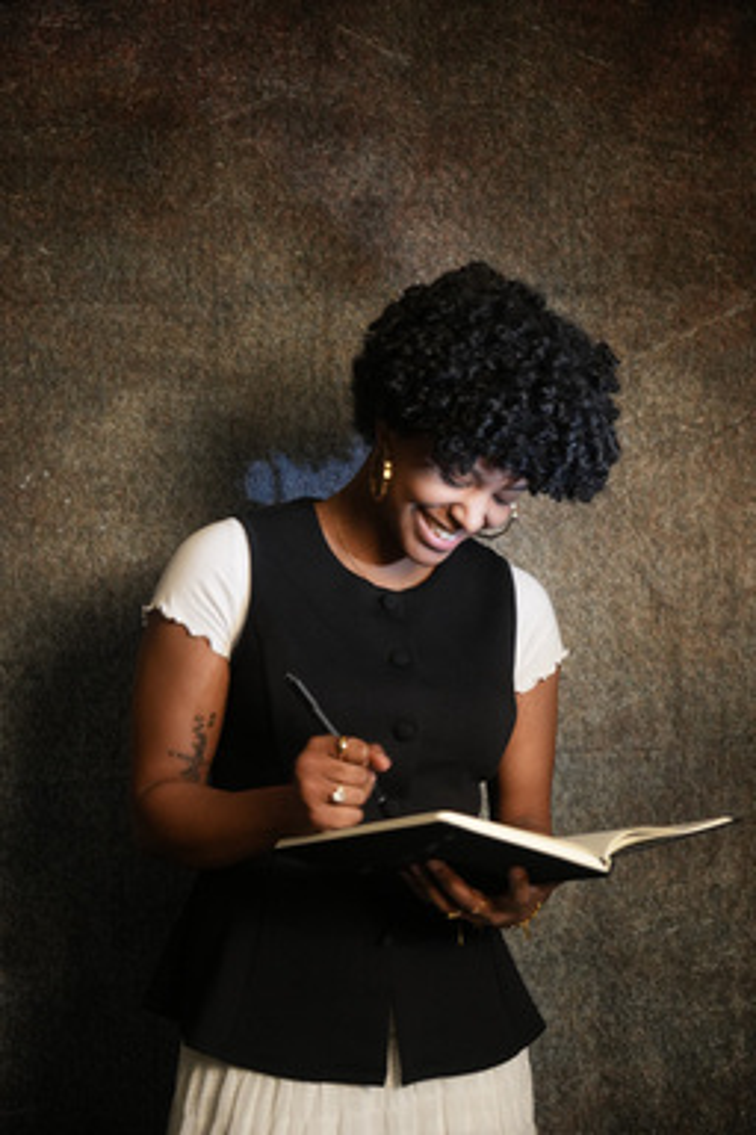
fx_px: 1318
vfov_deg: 46.5
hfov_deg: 32.0
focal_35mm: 42
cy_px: 568
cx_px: 378
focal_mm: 27.9
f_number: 2.8
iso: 1000
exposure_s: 1/50
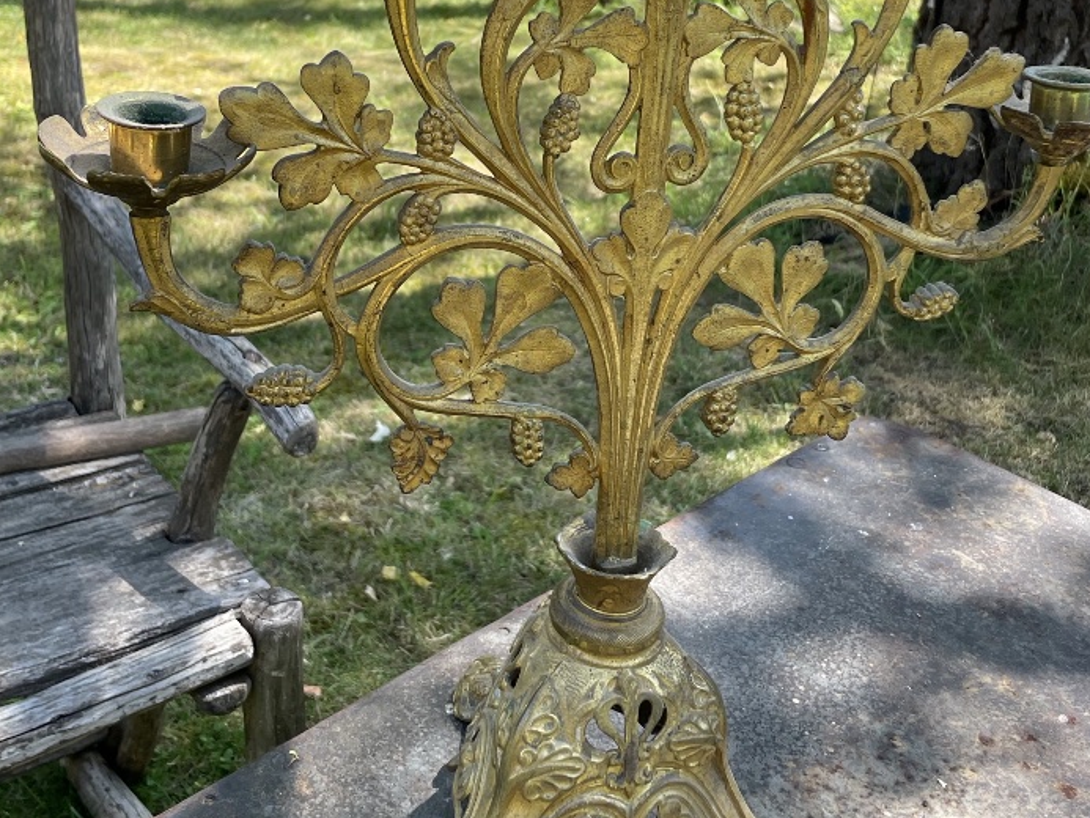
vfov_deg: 31.8
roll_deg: -4.4
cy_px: 252
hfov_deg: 42.1
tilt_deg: -18.4
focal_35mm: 45
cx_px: 569
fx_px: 1417
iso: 32
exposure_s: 1/394
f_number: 1.6
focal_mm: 4.2
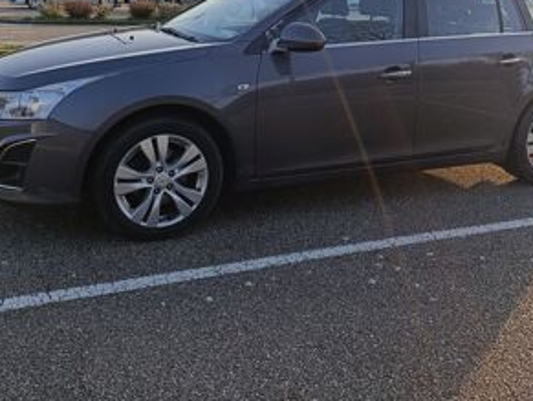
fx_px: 586
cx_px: 266
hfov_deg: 48.9
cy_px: 72
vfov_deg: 36.3
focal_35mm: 38
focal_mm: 6.14
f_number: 1.6
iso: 50
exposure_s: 1/380
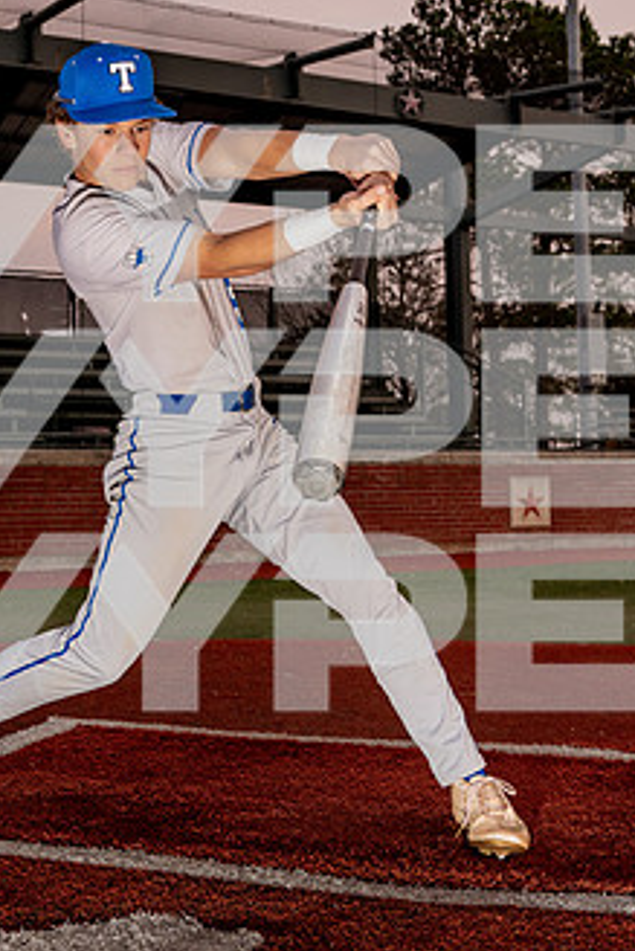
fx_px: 1269
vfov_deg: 41.0
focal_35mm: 48
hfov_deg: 28.0
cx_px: 246
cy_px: 420
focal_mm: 35
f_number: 5
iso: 800
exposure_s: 1/250
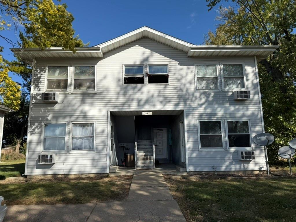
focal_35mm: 24
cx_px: 148
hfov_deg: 71.6
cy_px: 111
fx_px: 205
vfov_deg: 56.8
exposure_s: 1/4975
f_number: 1.78
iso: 80
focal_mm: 6.76
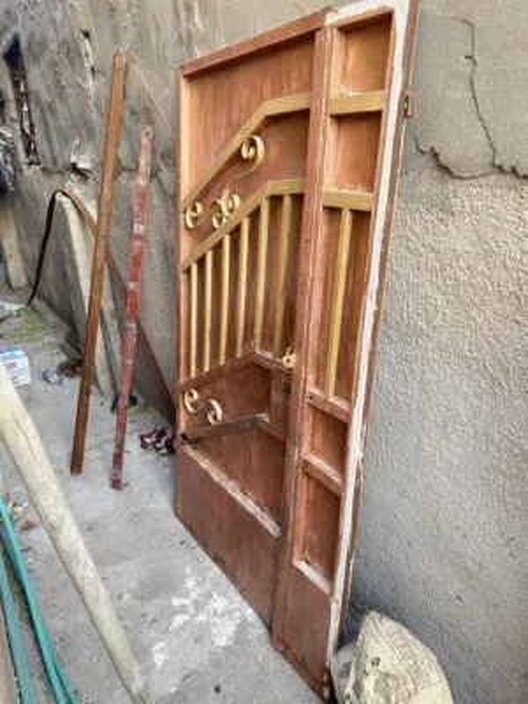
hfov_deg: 53.1
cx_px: 264
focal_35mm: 26
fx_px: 529
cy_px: 352
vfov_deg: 67.3
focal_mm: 5.7
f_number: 1.5
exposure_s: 1/121
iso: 100
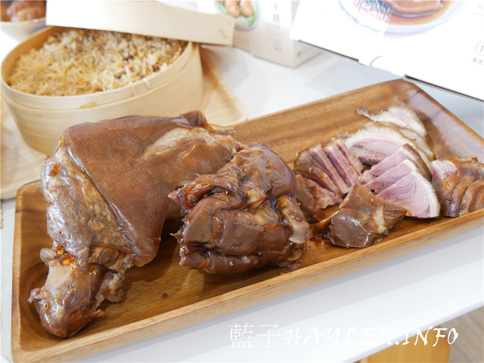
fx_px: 531
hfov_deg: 49.0
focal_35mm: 38
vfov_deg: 37.7
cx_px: 242
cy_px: 182
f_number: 3.8
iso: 1250
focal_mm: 19
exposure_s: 1/60
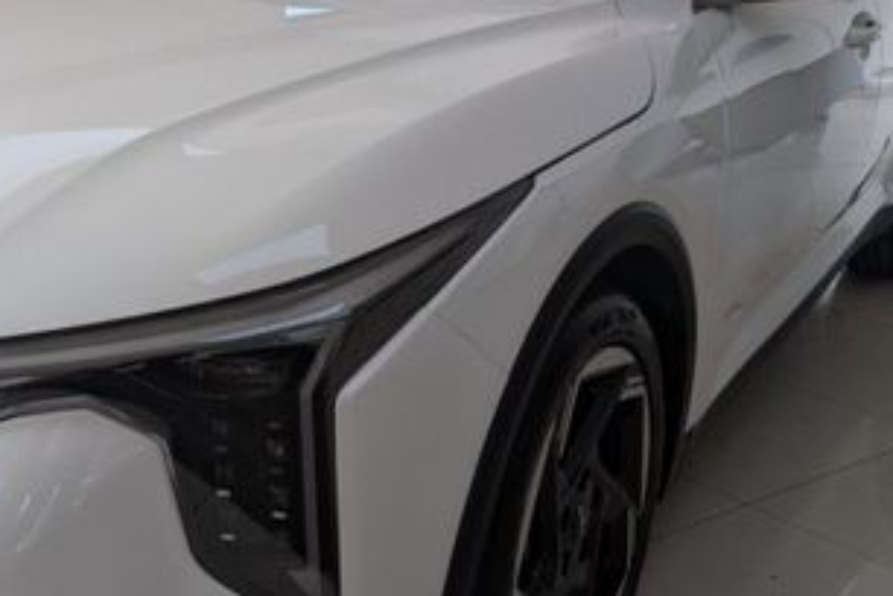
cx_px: 239
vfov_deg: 27.5
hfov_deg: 39.4
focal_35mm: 49
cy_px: 275
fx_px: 1215
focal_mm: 6.9
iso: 17
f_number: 1.68
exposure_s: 1/1541
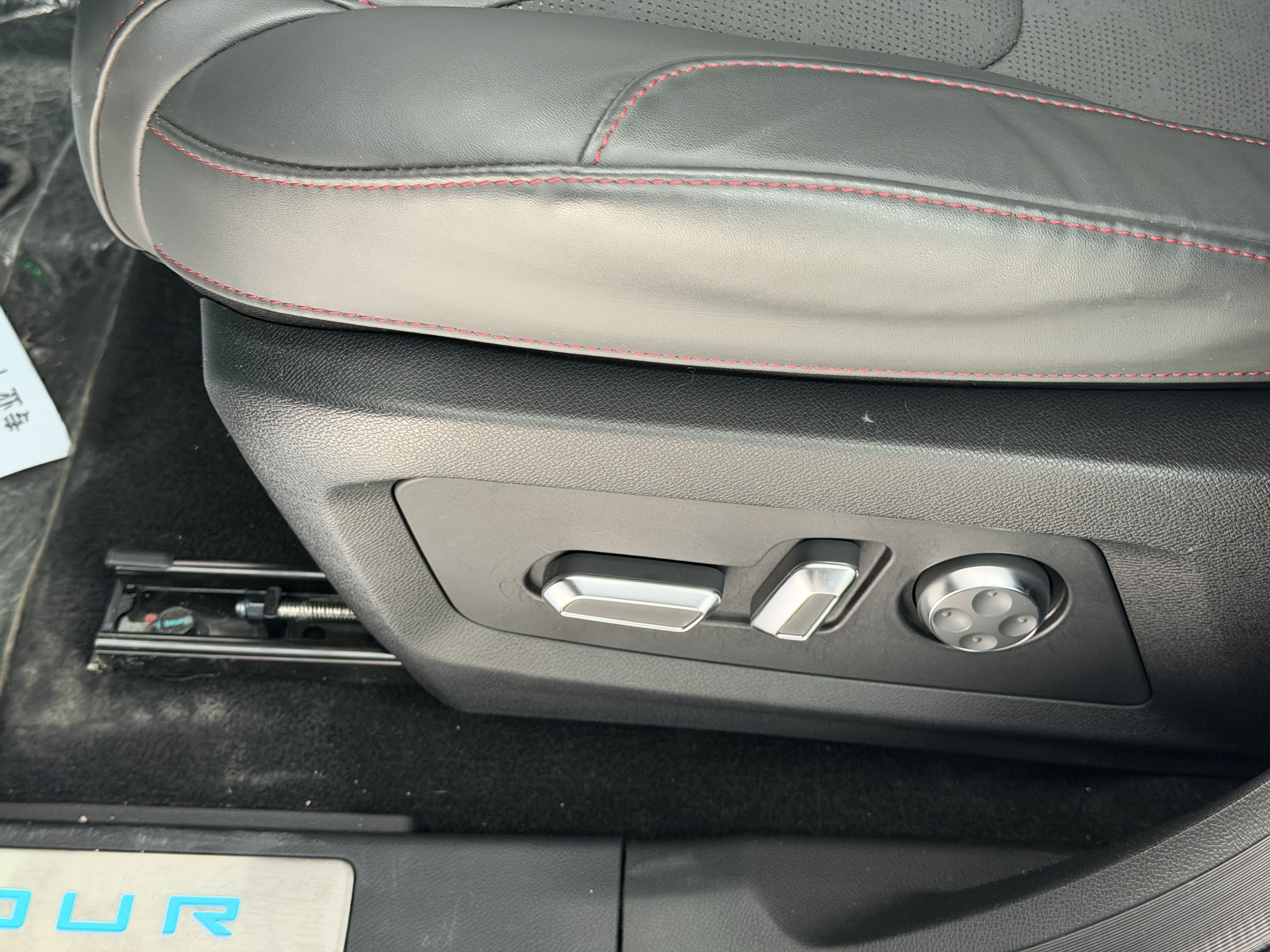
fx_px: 1761
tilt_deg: -51.1
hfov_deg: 39.7
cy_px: 476
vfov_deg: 30.3
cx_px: 635
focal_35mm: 48
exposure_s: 1/40
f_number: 1.78
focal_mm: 6.76
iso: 400
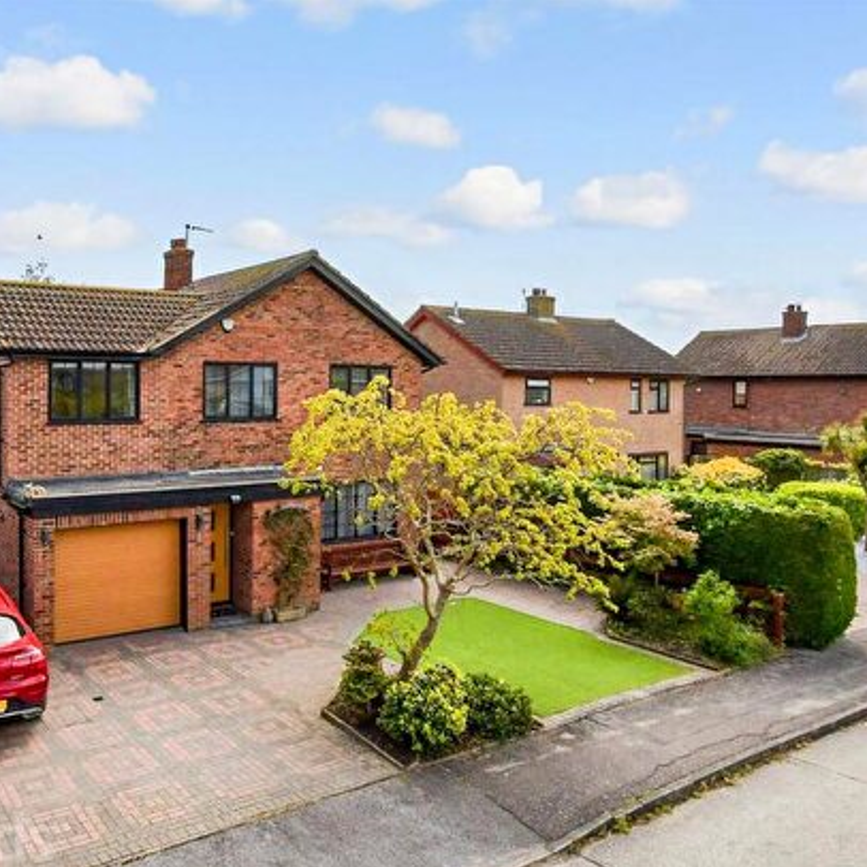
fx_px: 623
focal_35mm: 22
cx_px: 286
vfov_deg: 69.3
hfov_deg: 67.6
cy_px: 496
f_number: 8
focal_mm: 10
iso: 1000
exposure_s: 1/2500
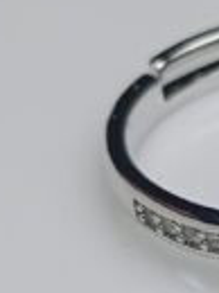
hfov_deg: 8.9
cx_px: 382
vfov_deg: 12.4
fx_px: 1346
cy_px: 256
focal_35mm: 159
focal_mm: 3.98
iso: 64
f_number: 1.8
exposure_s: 1/488
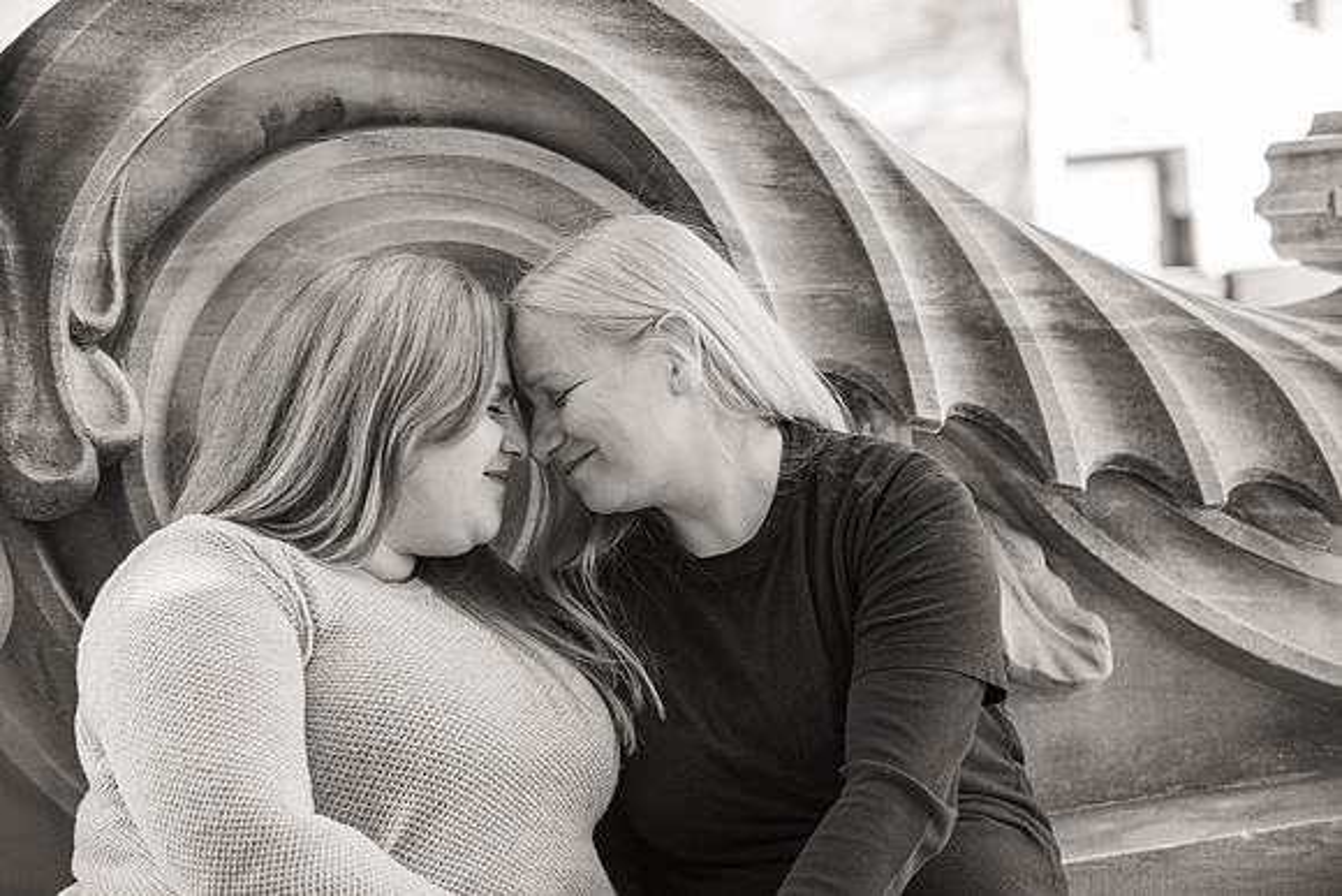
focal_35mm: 78
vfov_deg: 17.5
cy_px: 448
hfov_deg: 26.0
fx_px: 2908
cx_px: 671
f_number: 4
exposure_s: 1/400
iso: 400
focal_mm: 78
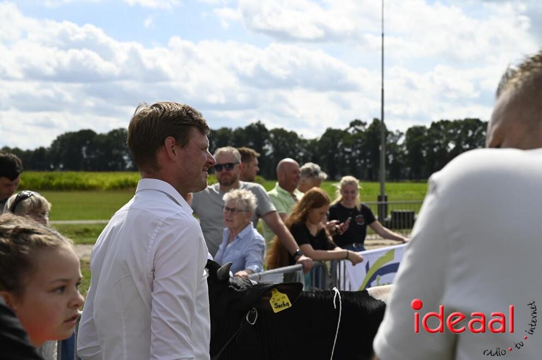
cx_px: 271
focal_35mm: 70
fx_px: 1053
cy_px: 180
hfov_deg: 28.9
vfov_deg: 19.4
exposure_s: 1/800
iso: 200
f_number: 7.1
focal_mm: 70
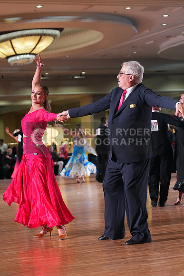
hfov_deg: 13.8
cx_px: 92
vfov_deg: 20.6
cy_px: 138
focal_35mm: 99
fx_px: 758
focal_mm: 99
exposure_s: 1/400
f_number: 5
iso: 6400
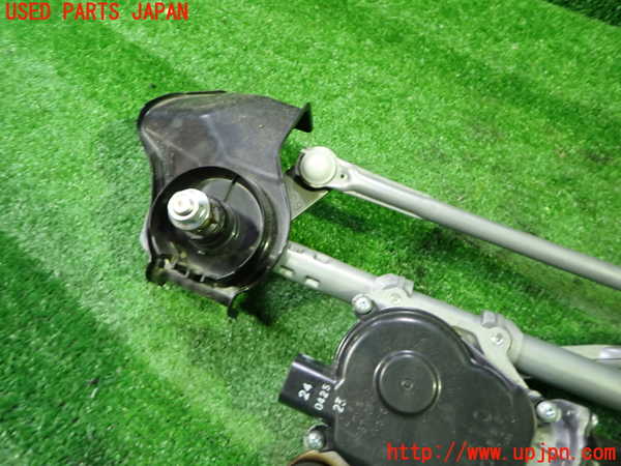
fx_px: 448
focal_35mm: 25
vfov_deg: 54.9
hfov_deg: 69.4
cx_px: 310
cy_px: 233
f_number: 2
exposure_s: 1/30
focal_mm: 4.5
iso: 400
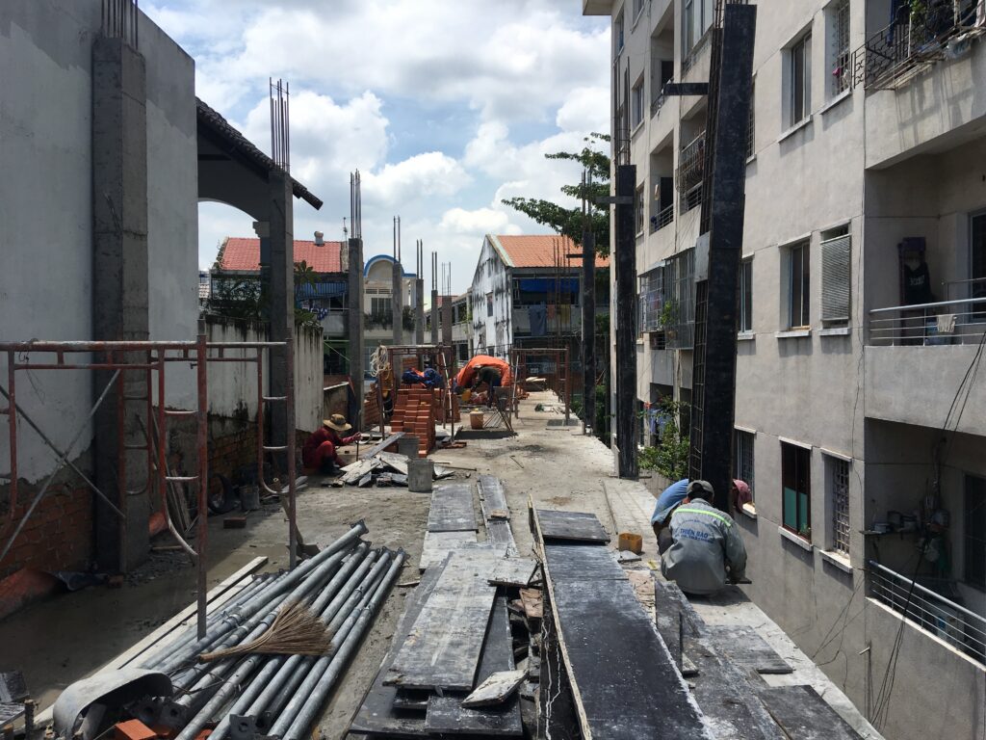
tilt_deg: -0.2
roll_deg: -0.1
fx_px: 826
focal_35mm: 29
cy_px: 370
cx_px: 493
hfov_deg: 61.7
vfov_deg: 48.2
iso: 25
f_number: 2.2
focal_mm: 4.15
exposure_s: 1/2198
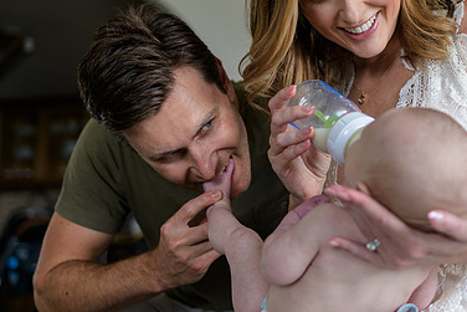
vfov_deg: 25.0
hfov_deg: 36.4
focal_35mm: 54
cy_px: 106
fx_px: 701
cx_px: 317
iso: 200
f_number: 2
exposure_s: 1/125
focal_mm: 35
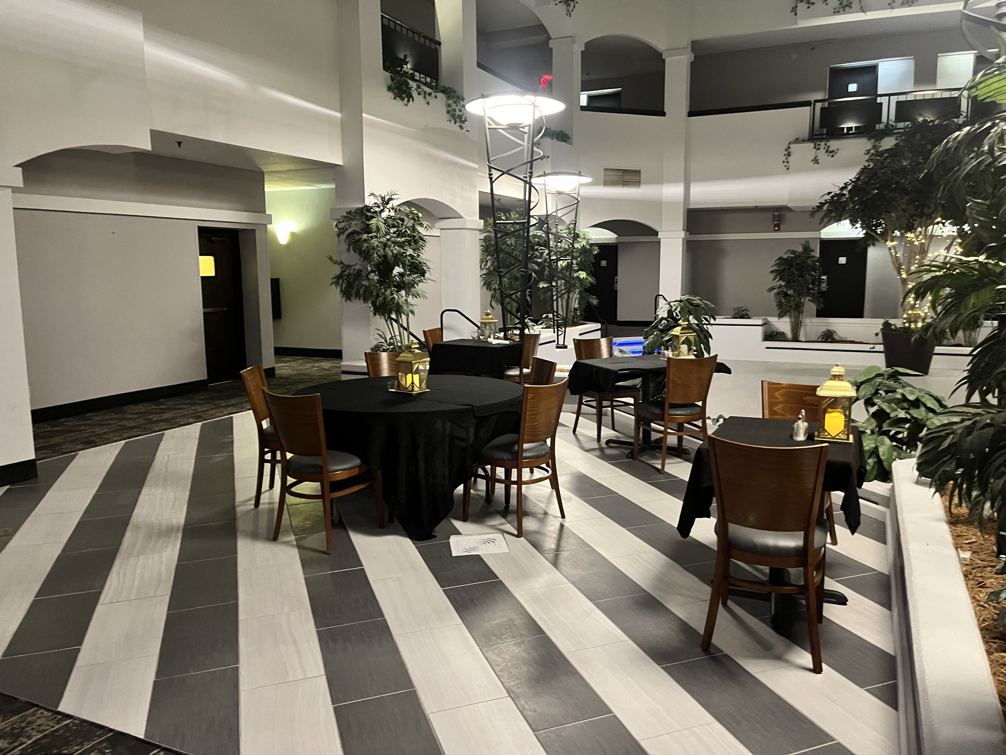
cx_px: 503
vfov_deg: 53.1
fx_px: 756
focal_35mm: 26
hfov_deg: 67.3
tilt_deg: -8.8
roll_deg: +0.5
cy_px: 378
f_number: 1.6
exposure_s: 1/30
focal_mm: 5.1
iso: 500
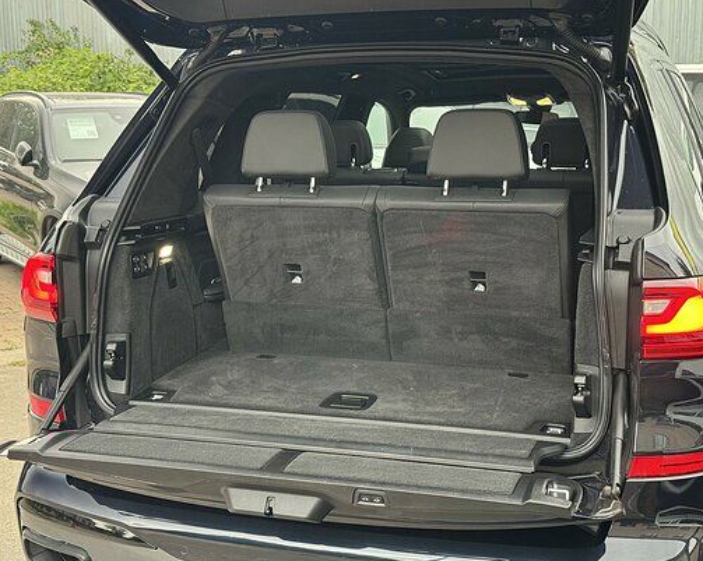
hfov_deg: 36.7
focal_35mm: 51
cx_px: 373
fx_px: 1061
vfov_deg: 29.7
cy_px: 280
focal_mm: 6.76
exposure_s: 1/40
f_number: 1.78
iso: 400
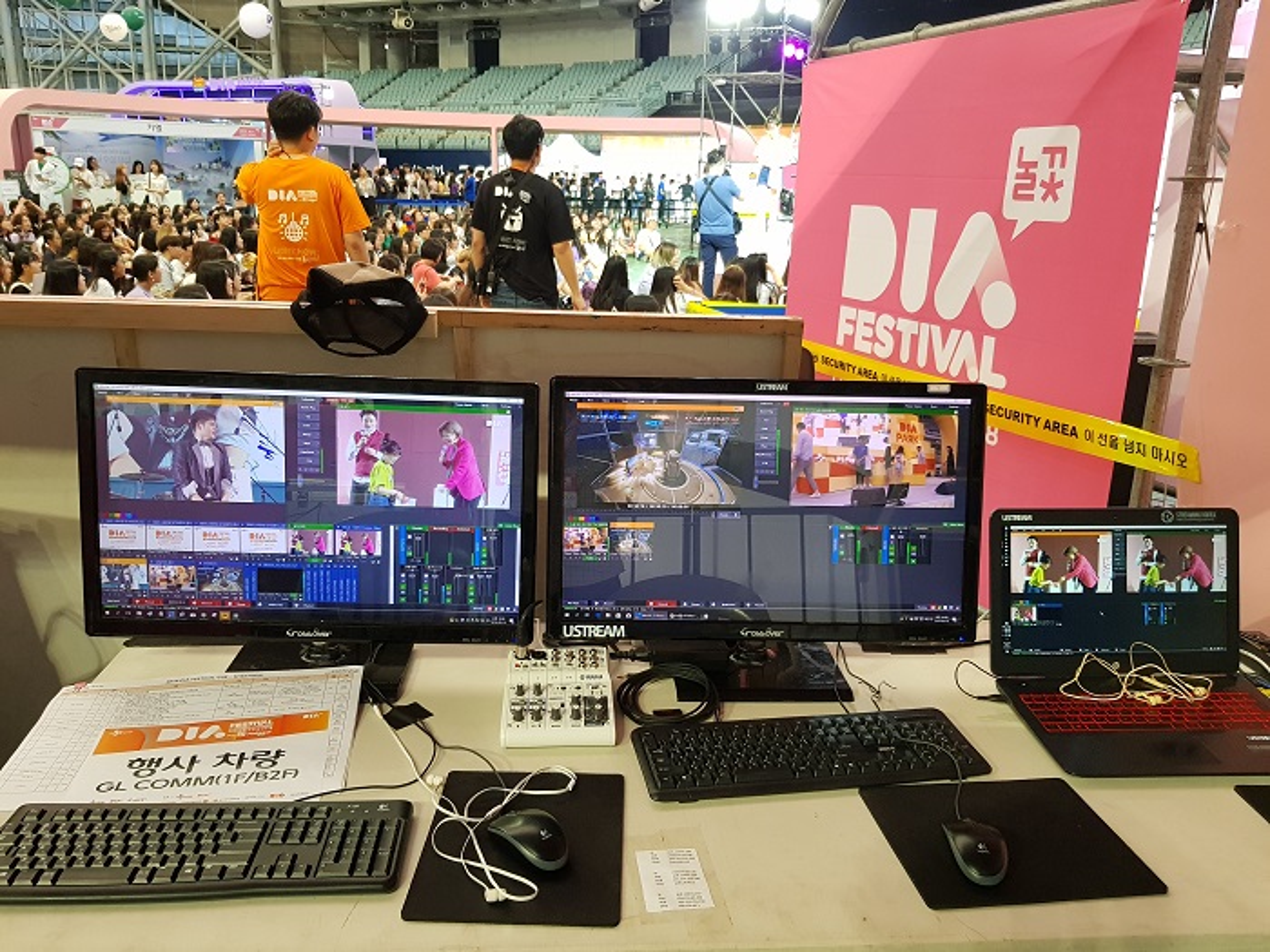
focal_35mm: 26
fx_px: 954
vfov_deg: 53.1
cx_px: 635
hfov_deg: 67.3
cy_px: 476
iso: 320
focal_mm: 4.2
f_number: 1.7
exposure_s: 1/120
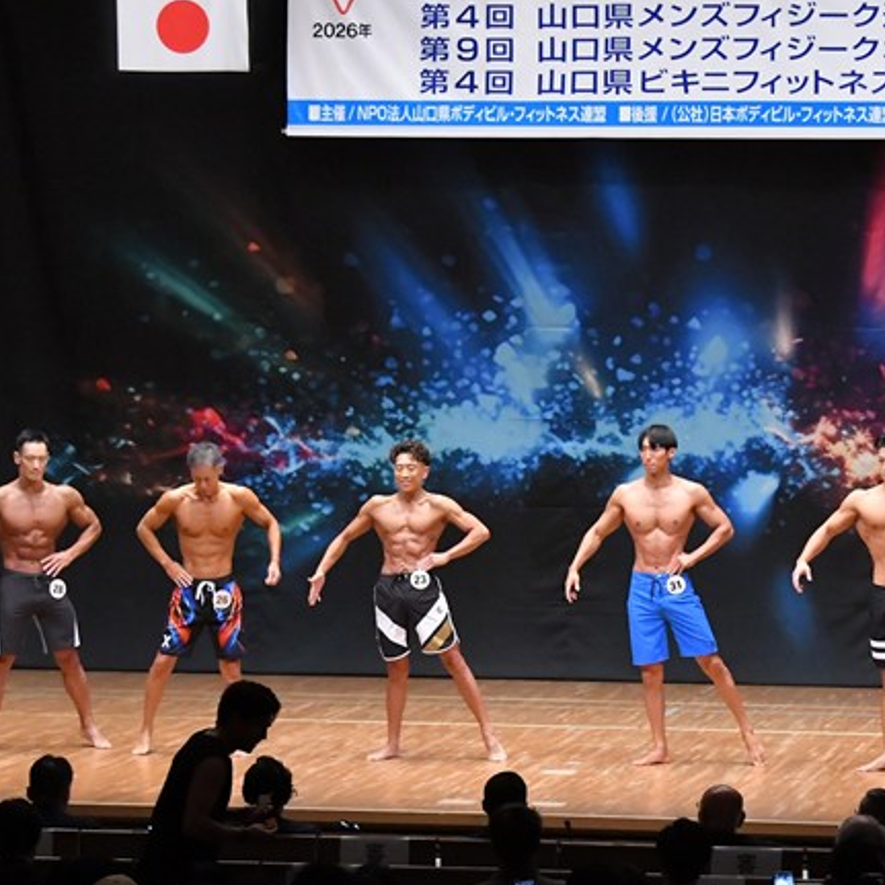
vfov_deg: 12.3
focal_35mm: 142
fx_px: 4107
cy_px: 458
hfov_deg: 12.3
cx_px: 597
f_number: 5.6
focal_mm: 62
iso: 8000
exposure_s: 1/400
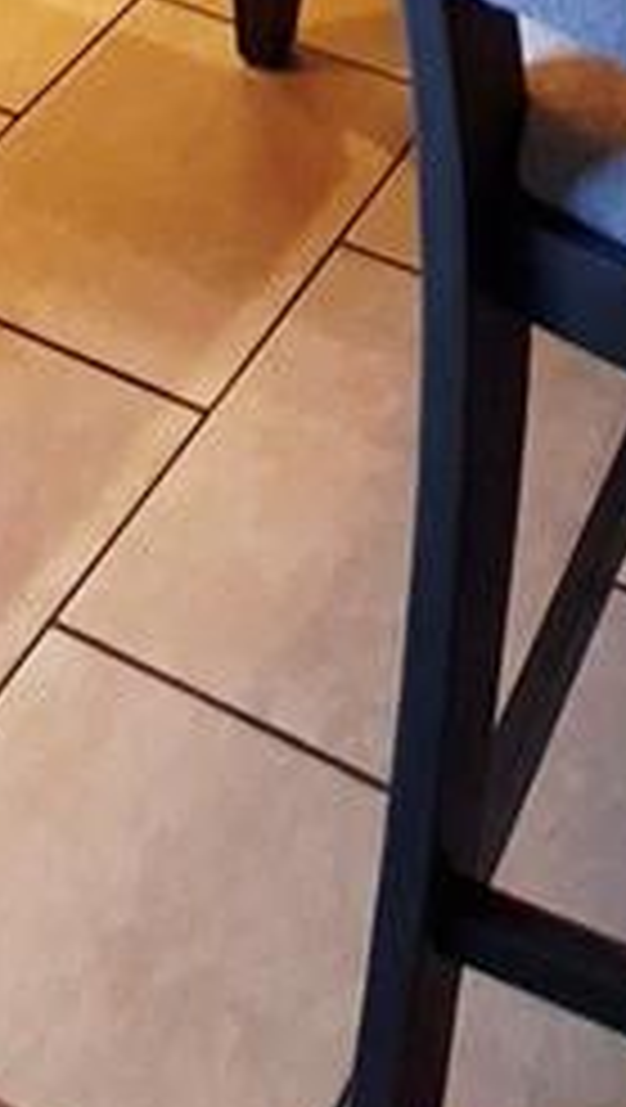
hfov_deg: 16.7
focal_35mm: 69
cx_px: 775
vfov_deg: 17.7
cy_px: -1242
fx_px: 2029
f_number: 2.2
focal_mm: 1.74
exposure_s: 1/33
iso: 200
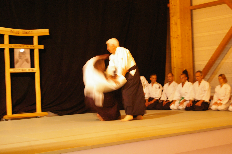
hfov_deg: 29.9
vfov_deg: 20.1
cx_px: 116
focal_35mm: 68
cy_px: 77
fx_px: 435
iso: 800
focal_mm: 45
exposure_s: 1/10
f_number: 4.5
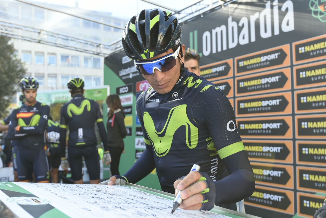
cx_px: 163
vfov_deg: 41.2
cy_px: 109
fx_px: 290
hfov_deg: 58.7
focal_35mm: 32
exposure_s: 1/250
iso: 320
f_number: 5.6
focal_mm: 32
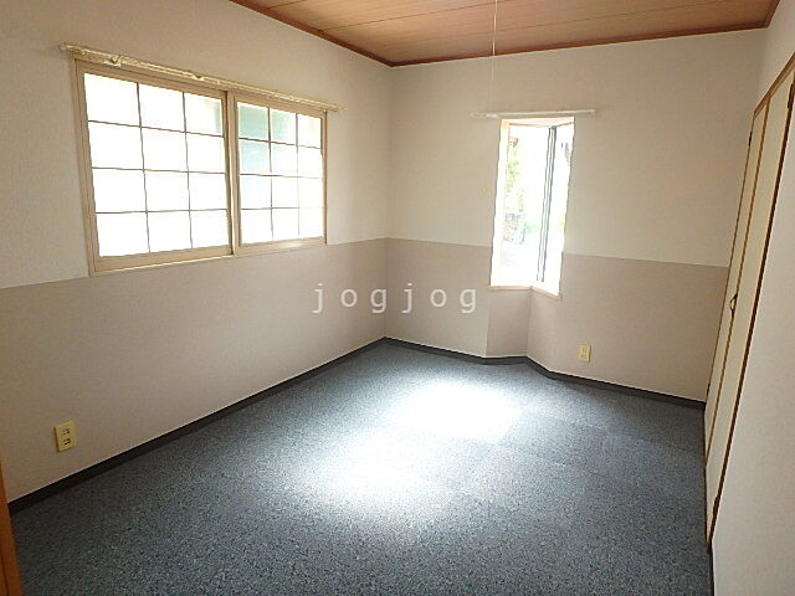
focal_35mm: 21
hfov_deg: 79.0
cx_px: 398
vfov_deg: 63.4
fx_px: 482
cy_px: 298
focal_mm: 3.7
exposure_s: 1/50
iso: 200
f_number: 3.5
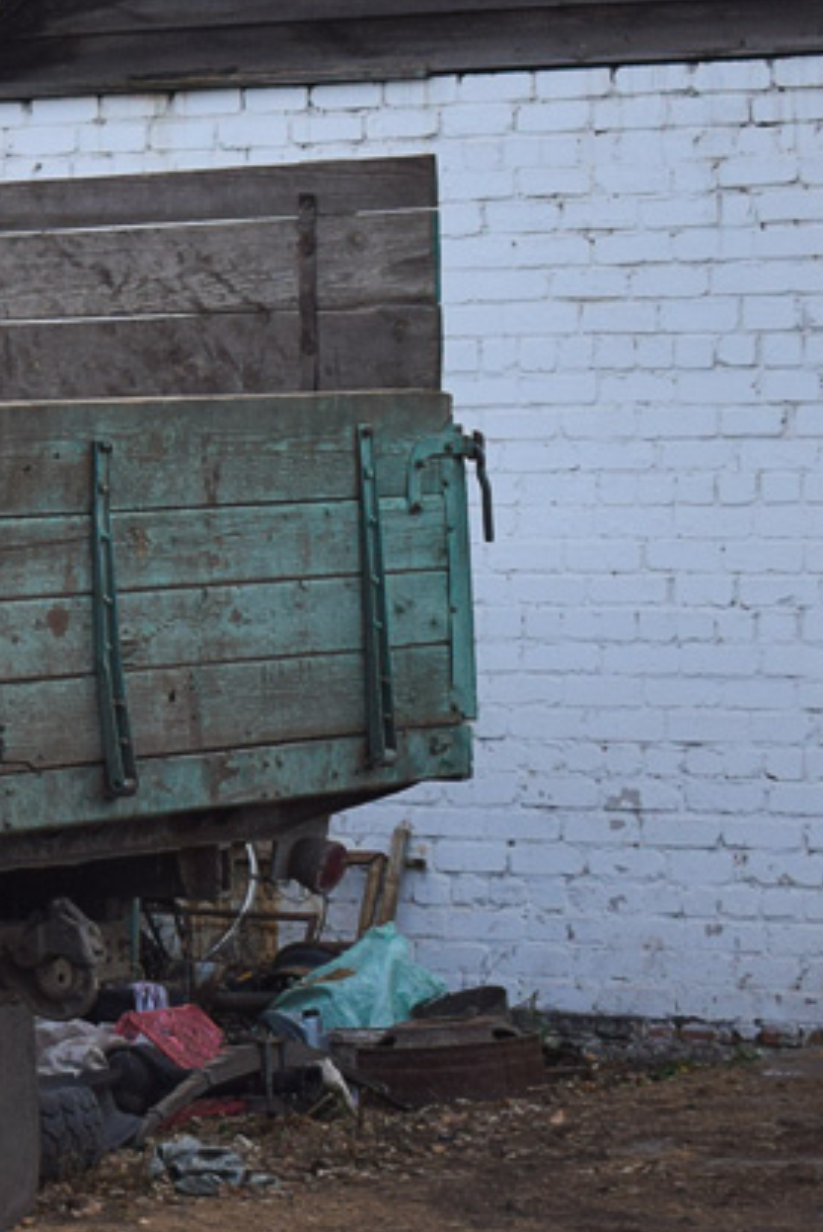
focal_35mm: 147
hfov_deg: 8.7
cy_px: 447
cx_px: -933
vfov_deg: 13.9
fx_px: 5032
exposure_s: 1/250
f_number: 4.5
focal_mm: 34
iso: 400
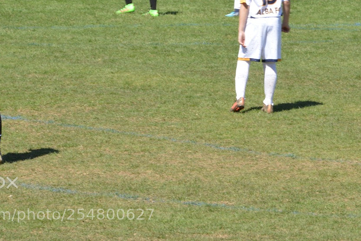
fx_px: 4413
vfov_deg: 3.1
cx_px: 292
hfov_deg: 4.7
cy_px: -12
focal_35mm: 440
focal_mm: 200
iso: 400
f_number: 22
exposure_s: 1/80
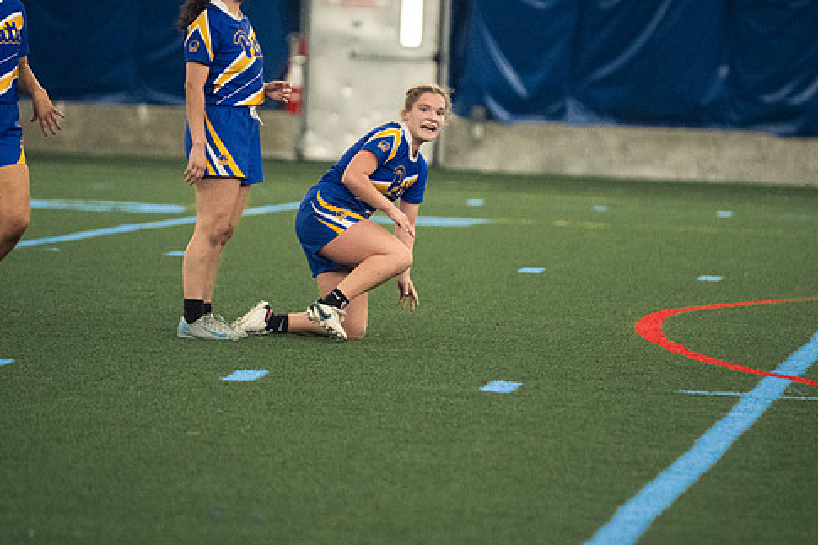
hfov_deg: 5.7
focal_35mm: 359
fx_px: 8154
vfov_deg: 3.8
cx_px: 423
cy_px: 243
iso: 9000
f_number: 2.8
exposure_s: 1/500
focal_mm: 200
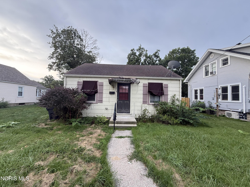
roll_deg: -0.5
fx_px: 101
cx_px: 125
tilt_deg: +2.7
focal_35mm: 14
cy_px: 94
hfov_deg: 102.1
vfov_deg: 85.7
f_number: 2.2
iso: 64
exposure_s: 1/237
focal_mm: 2.22
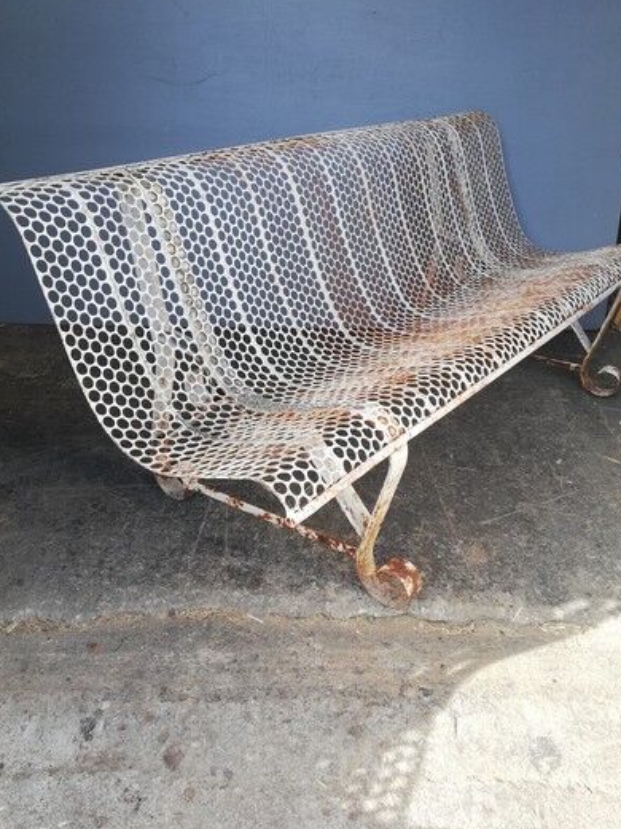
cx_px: 288
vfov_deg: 59.9
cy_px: 432
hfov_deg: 46.8
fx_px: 718
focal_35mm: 30
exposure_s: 1/157
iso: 50
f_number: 2.2
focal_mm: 3.81
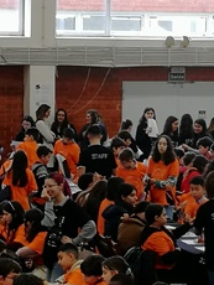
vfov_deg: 10.5
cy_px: 167
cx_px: 119
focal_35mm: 189
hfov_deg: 7.9
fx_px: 1555
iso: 64
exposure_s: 1/50
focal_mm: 3.95
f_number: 2.2
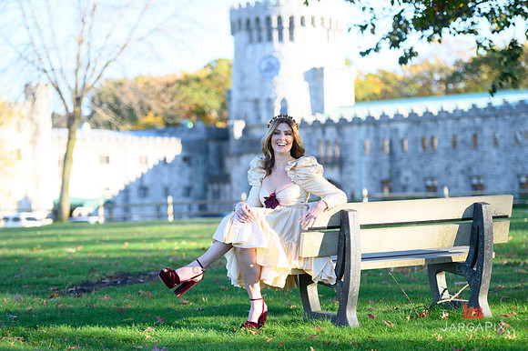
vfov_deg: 13.9
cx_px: 264
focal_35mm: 98
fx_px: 1436
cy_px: 176
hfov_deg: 20.8
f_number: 3.2
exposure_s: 1/4000
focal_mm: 98
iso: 1600
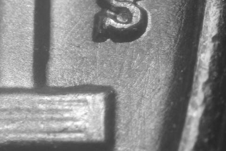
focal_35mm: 190
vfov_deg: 7.2
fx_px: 1193
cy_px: 9
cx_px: 113
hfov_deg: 10.8
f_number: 4.7
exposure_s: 1/6.4
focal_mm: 28.2
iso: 100
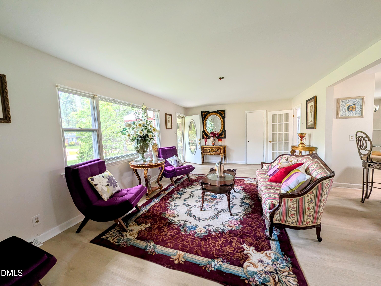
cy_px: 143
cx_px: 190
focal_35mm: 12
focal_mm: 2.02
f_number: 1.7
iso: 75
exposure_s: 1/77.9
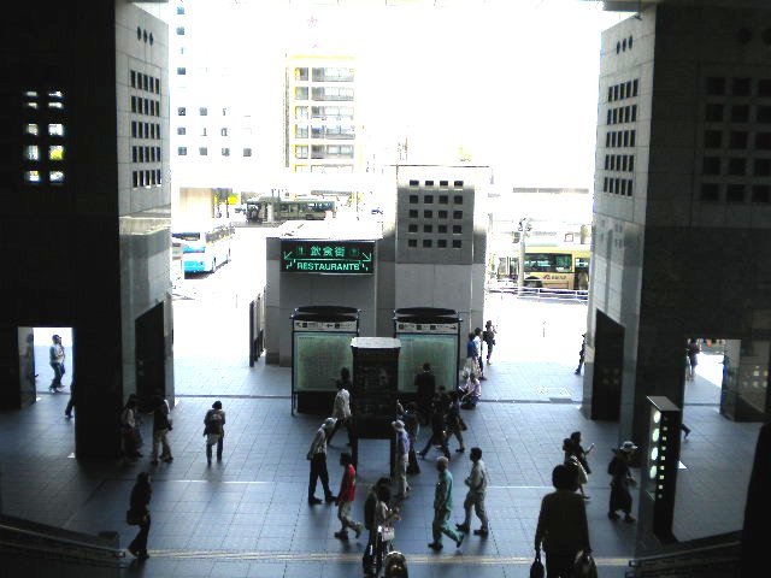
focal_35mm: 41
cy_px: 289
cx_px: 386
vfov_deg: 35.1
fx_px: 913
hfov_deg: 45.8
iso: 80
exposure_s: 1/291
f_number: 3.5
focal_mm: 7.4
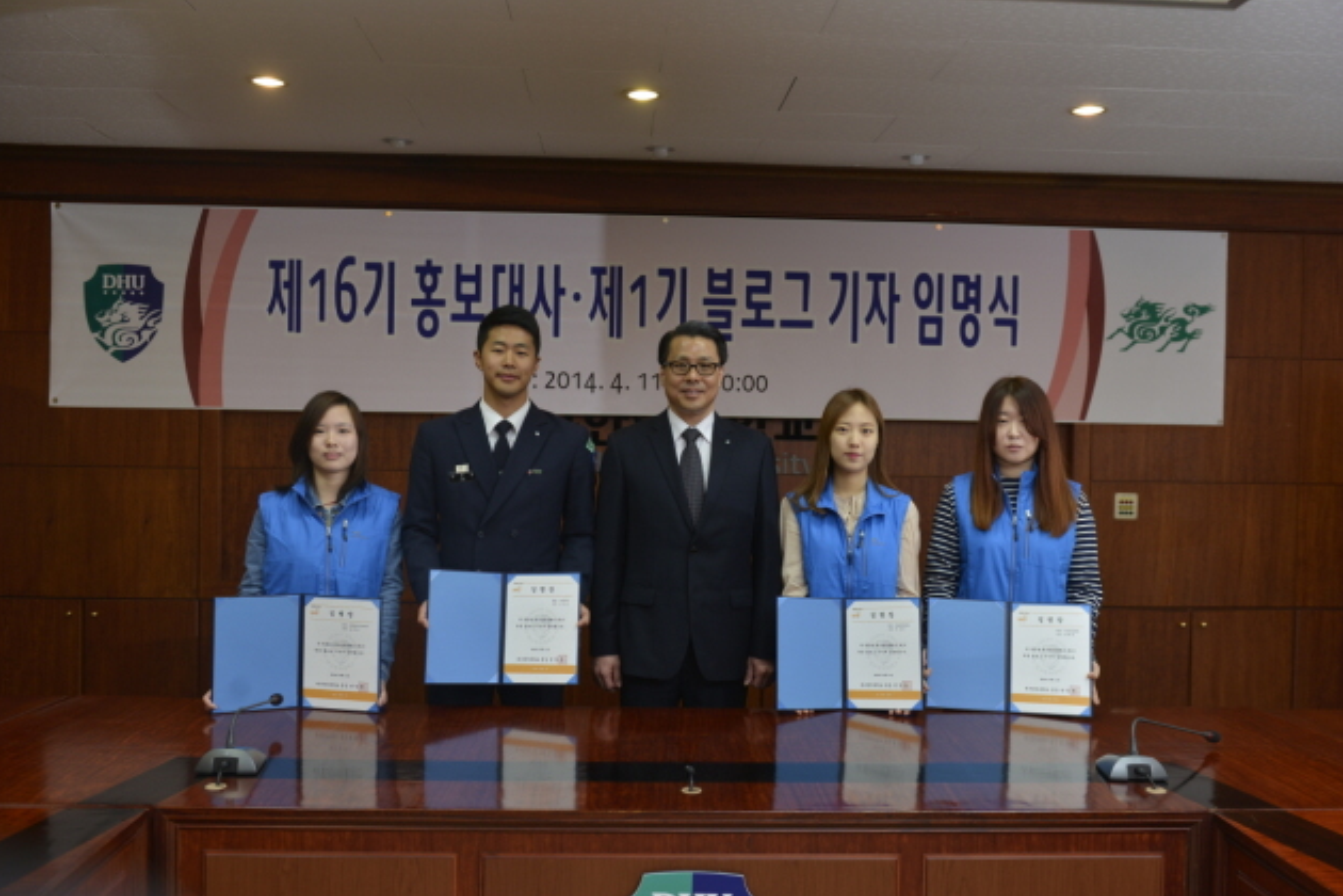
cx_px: 686
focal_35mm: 33
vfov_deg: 40.0
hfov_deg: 57.2
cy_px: 443
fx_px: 1231
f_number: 4.5
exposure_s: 1/60
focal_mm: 32
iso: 200
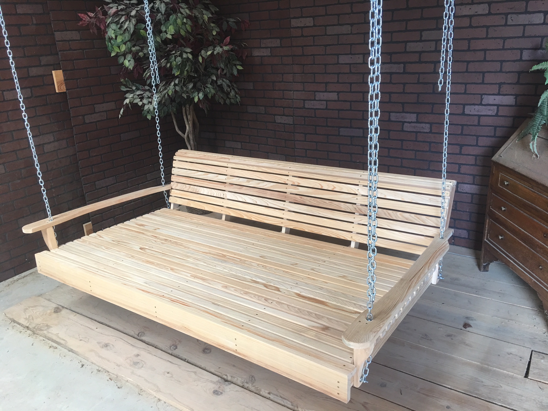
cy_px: 206
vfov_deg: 48.2
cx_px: 274
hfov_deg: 61.7
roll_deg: +4.1
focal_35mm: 29
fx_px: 459
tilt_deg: -18.8
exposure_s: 1/15
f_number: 2.2
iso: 32
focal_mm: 4.15
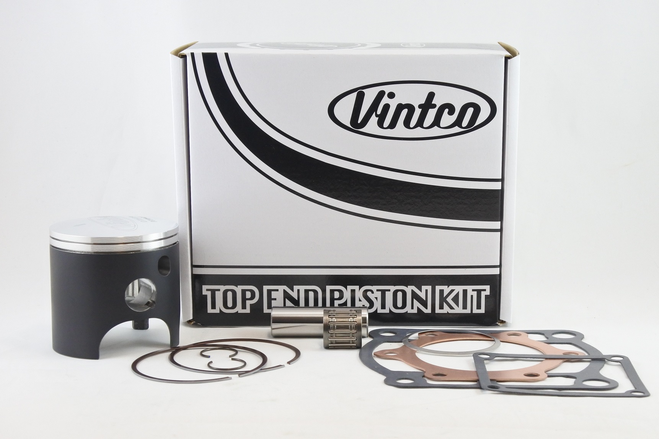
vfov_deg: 22.6
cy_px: 220
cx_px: 330
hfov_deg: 33.4
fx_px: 1098
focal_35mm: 60
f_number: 4.8
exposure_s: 1/125
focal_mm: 22.3
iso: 720
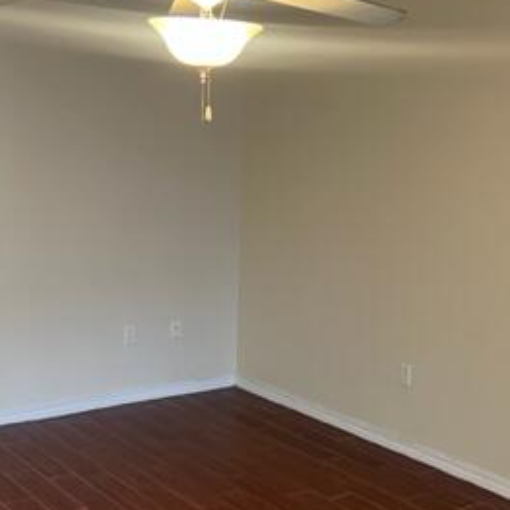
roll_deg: -1.6
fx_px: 933
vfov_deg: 30.4
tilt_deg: -12.7
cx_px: 215
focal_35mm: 56
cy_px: 316
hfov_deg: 30.5
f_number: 1.5
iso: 160
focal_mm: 5.7
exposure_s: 1/60
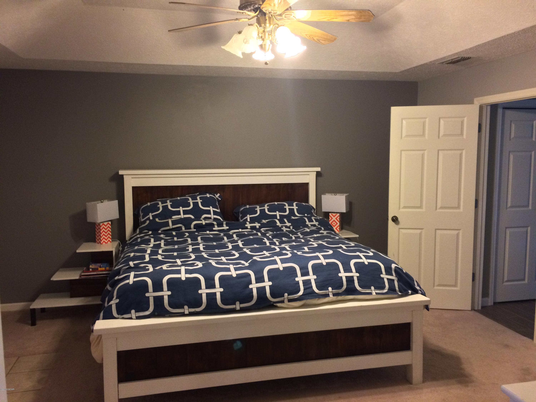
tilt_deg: -6.3
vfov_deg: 48.2
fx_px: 449
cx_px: 268
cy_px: 201
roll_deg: -0.4
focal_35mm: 29
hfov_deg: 61.7
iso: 320
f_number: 2.2
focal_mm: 4.15
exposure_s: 1/30
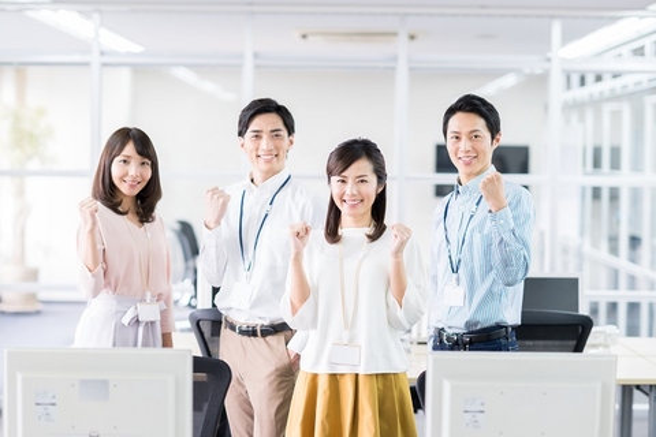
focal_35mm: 85
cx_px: 328
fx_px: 1549
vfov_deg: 16.1
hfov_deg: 23.9
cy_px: 218
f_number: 2.8
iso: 500
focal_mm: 85
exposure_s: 1/160
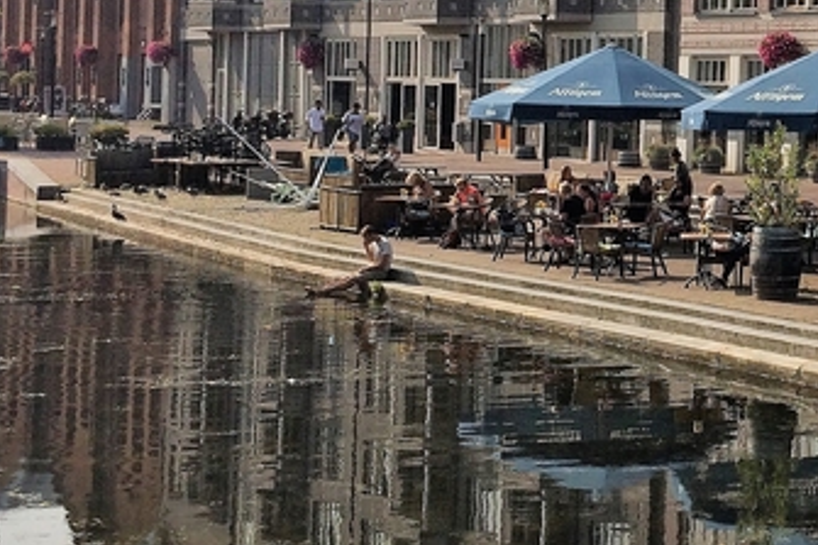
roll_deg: -1.7
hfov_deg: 23.7
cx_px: 862
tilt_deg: -1.7
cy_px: 114
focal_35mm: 81
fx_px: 1840
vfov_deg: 16.7
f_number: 2.2
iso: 32
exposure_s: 1/3165
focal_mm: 4.15
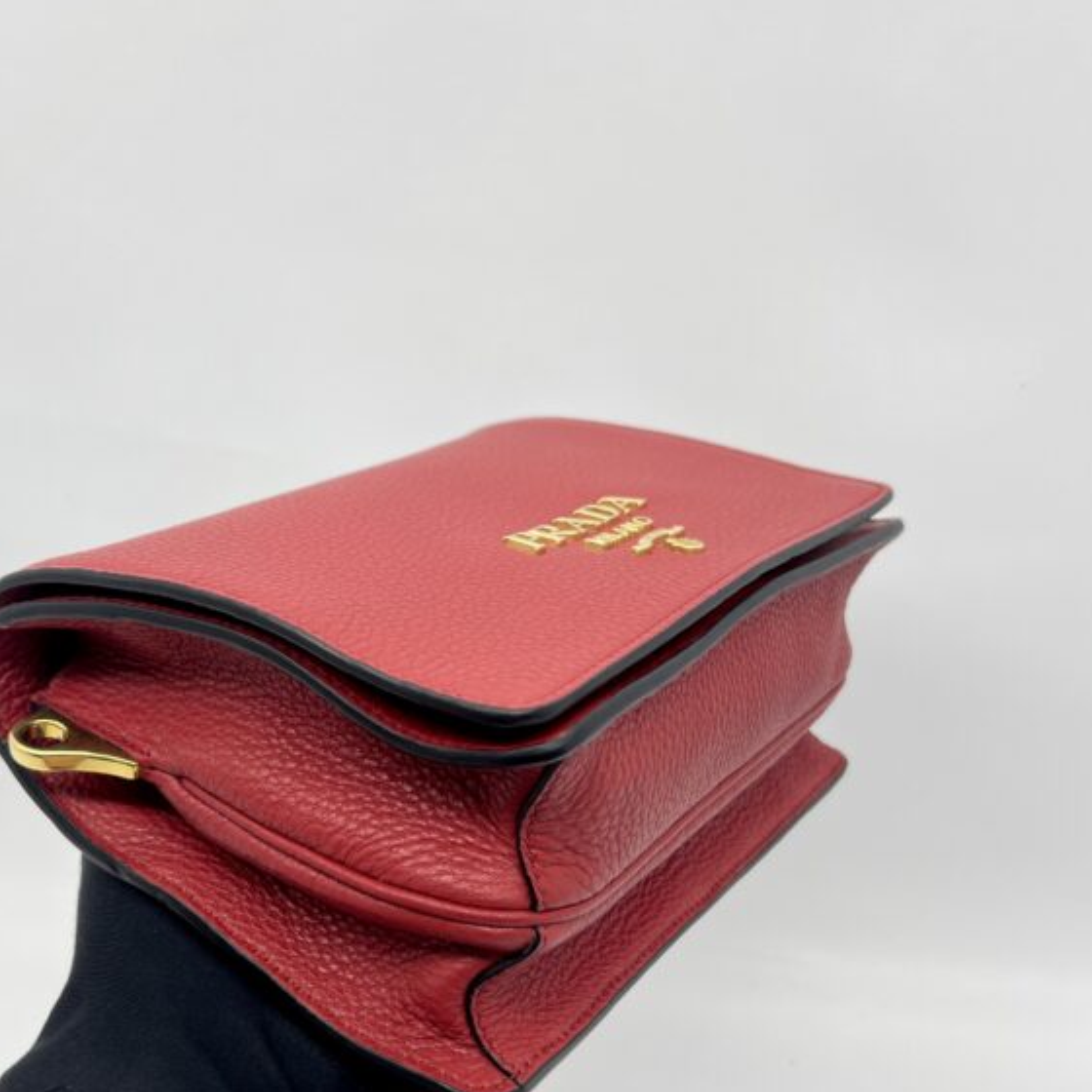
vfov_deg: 39.8
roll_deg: +0.0
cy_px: 665
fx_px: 1499
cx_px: 435
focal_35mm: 42
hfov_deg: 39.8
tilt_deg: -26.2
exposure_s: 1/108
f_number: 1.5
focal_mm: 5.7
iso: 32
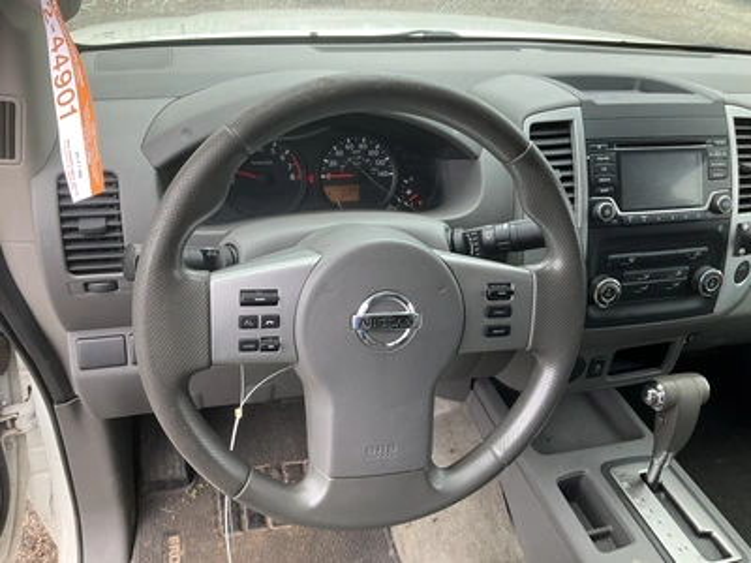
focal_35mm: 29
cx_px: 376
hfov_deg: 61.7
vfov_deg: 48.2
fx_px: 629
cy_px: 282
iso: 16
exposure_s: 1/122
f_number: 1.8
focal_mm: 3
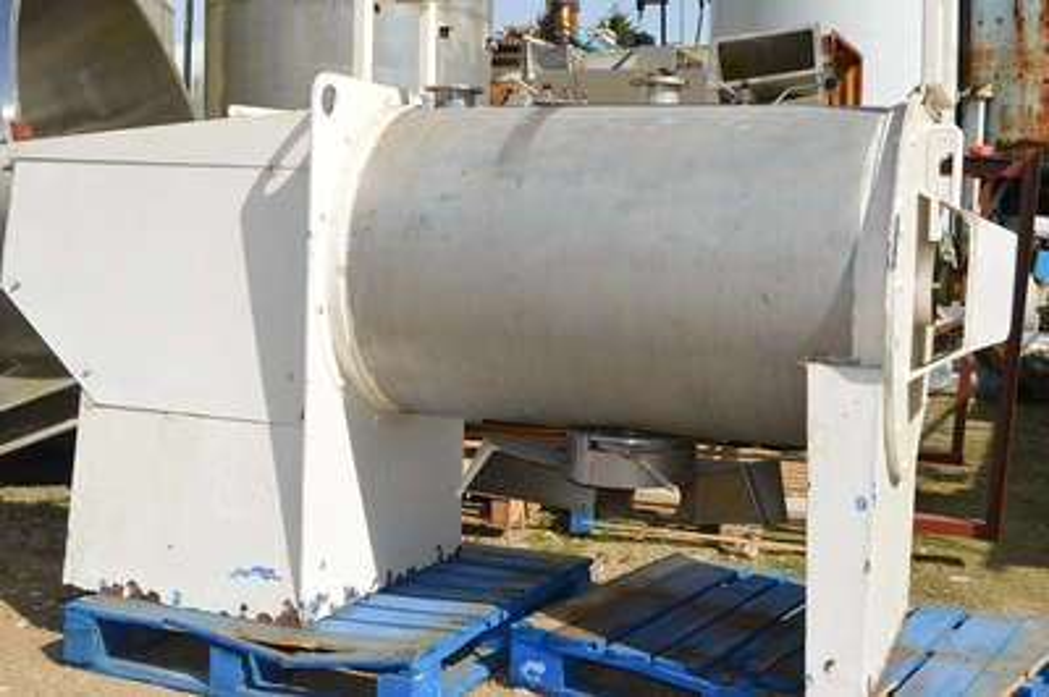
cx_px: 524
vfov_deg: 29.8
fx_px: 1310
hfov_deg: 43.6
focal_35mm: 45
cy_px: 348
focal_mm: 30
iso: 100
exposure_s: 1/200
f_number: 10
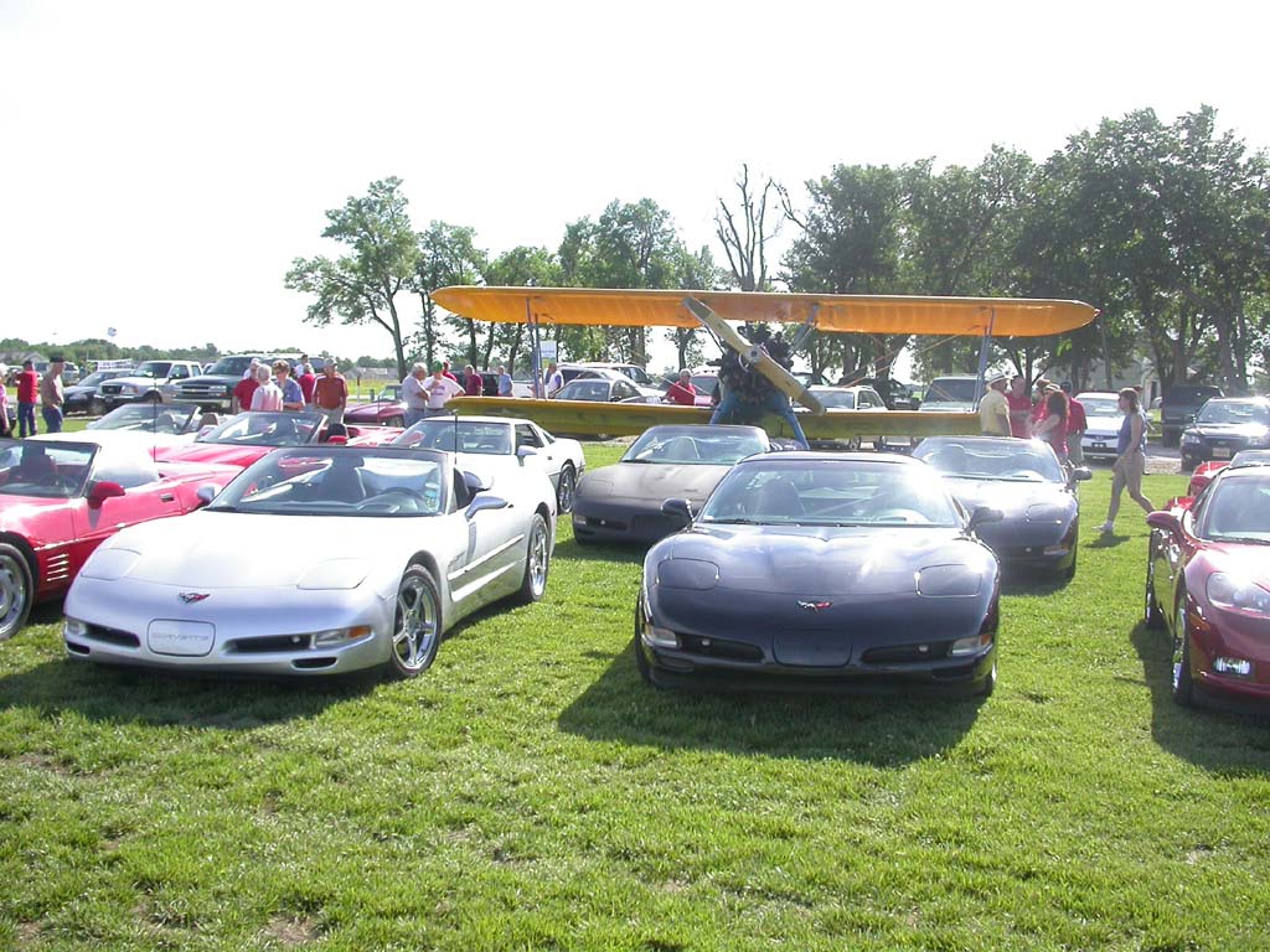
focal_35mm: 38
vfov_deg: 37.7
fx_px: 1394
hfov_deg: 49.0
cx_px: 635
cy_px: 476
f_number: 2.6
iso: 100
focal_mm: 7.85
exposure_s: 1/1000
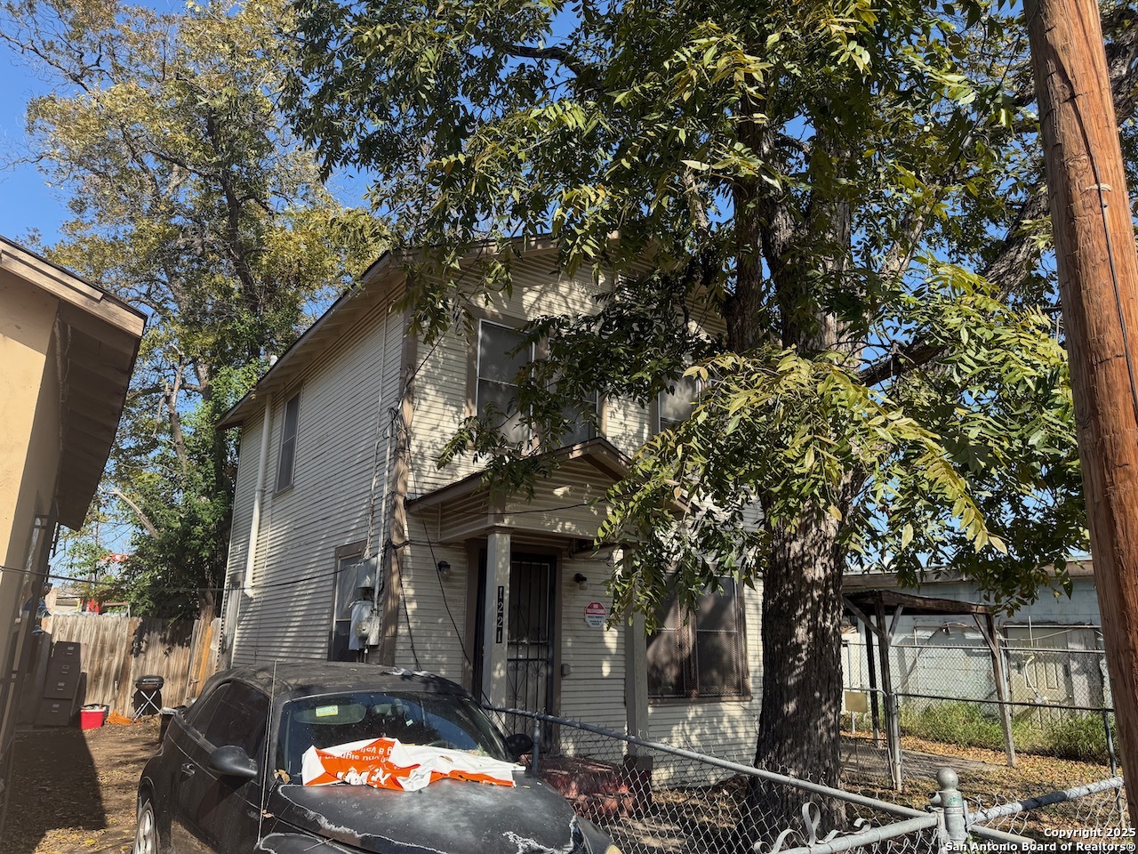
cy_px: 427
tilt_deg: +14.2
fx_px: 789
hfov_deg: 71.6
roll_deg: -2.2
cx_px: 569
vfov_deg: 56.8
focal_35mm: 24
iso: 100
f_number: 1.78
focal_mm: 6.76
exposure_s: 1/2611
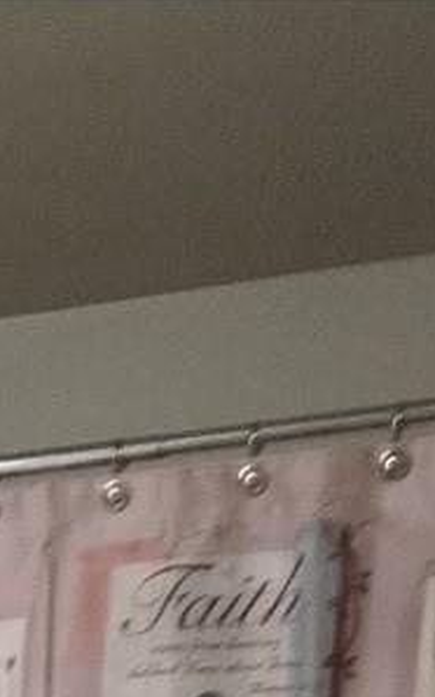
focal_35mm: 91
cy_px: 1193
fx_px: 1728
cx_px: -267
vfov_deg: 18.6
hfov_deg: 13.3
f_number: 1.7
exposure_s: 1/24
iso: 372
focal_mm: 4.71
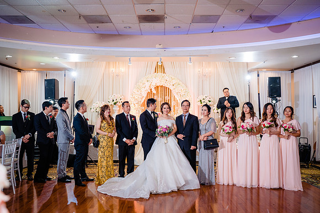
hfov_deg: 57.2
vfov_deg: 40.0
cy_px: 106
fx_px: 293
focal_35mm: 33
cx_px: 160
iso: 800
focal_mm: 33
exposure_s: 1/160
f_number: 3.5
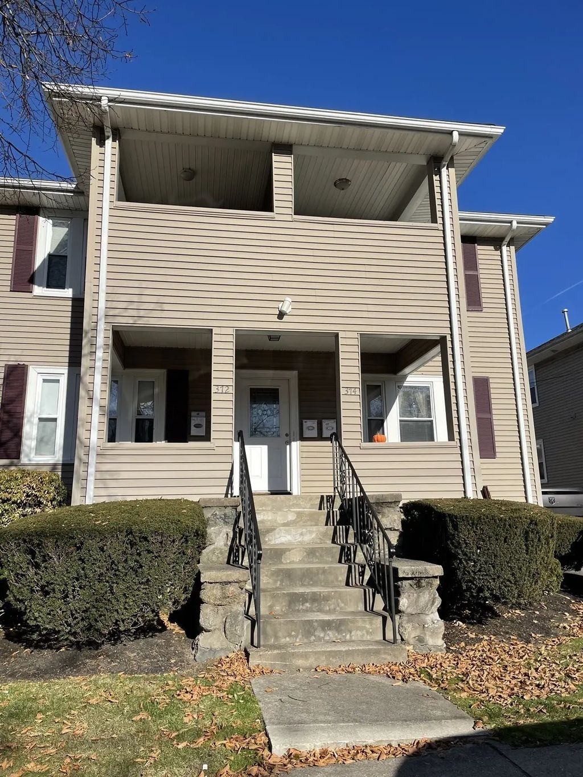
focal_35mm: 26
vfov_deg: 67.3
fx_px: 584
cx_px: 292
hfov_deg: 53.1
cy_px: 388
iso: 32
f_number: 1.6
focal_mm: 4.2
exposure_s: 1/4831
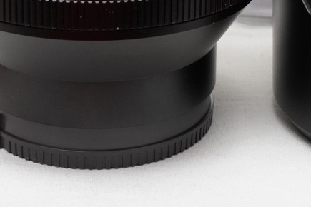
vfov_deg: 8.9
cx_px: 200
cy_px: -130
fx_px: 1286
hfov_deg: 13.8
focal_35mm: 149
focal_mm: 27
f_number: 8
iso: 800
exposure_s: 1/60
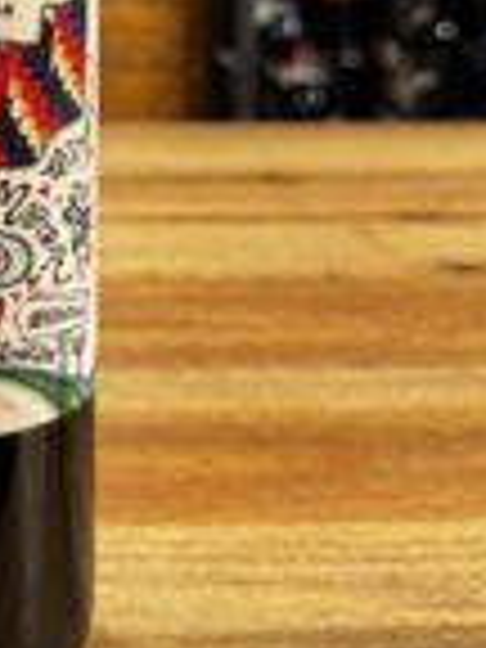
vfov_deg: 25.6
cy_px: -14
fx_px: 1348
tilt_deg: -6.2
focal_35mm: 72
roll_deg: +0.5
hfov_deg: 19.2
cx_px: -104
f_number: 1.78
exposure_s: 1/50
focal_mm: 6.76
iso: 320
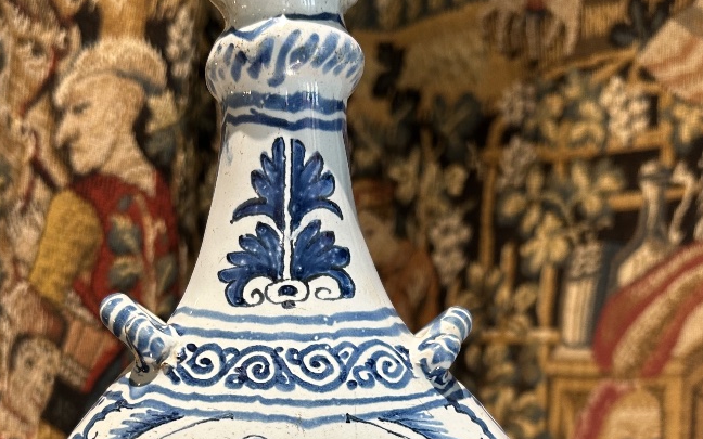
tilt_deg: -6.9
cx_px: 305
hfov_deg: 39.5
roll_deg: -2.1
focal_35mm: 51
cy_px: 468
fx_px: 977
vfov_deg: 23.9
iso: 100
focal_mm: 5.7
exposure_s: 1/100
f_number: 1.5
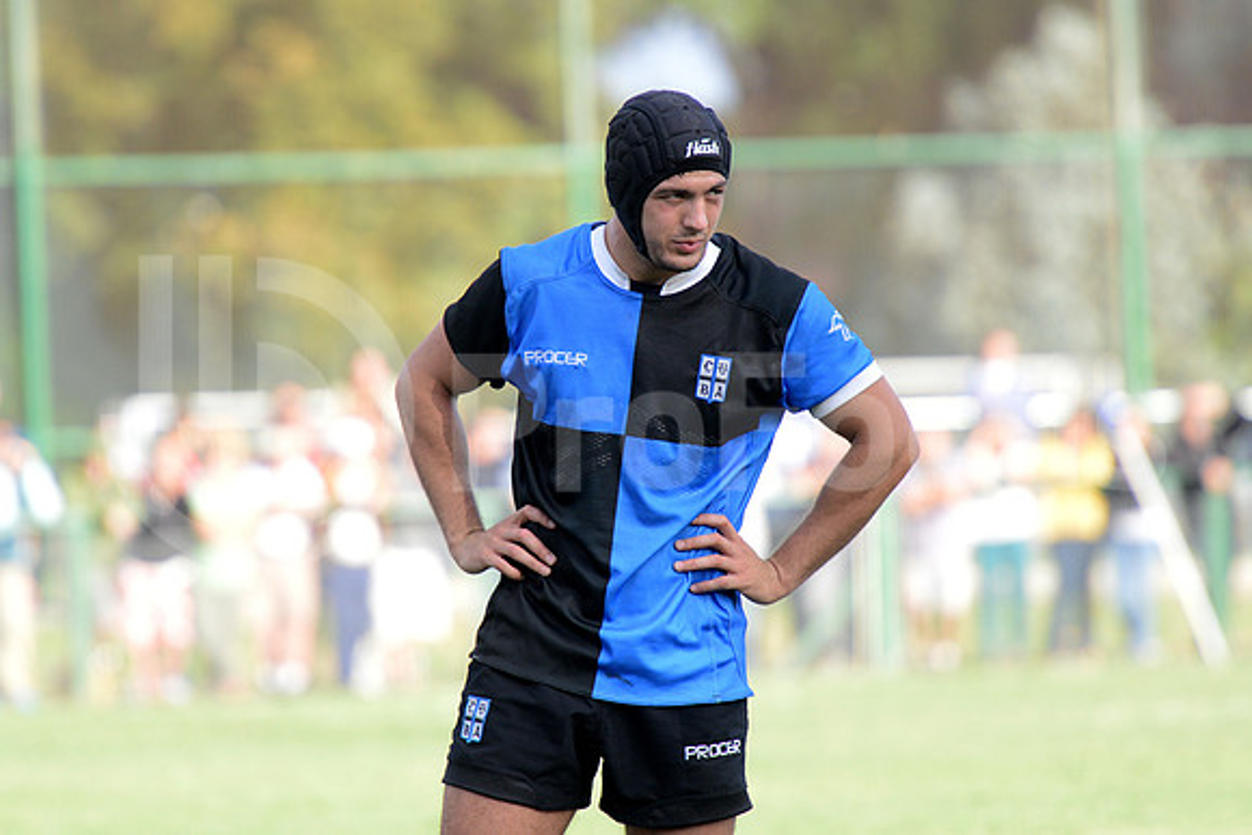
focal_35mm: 270
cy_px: 418
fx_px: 9392
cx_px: 626
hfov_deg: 7.6
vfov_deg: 5.1
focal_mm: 270
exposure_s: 1/640
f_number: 4
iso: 800
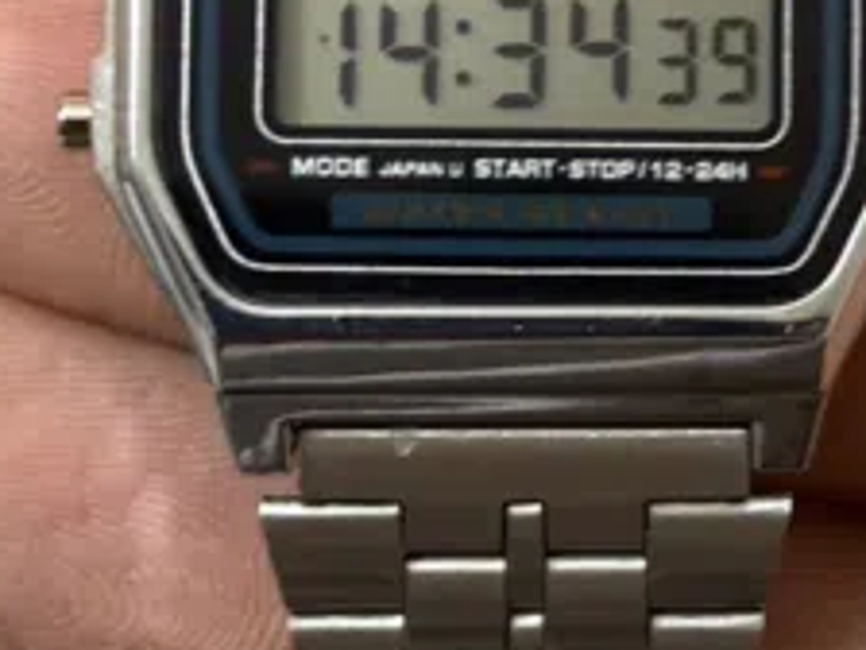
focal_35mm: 83
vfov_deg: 17.8
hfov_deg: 23.4
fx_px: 2076
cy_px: 352
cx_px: 611
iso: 500
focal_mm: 6.76
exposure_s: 1/33
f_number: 1.78
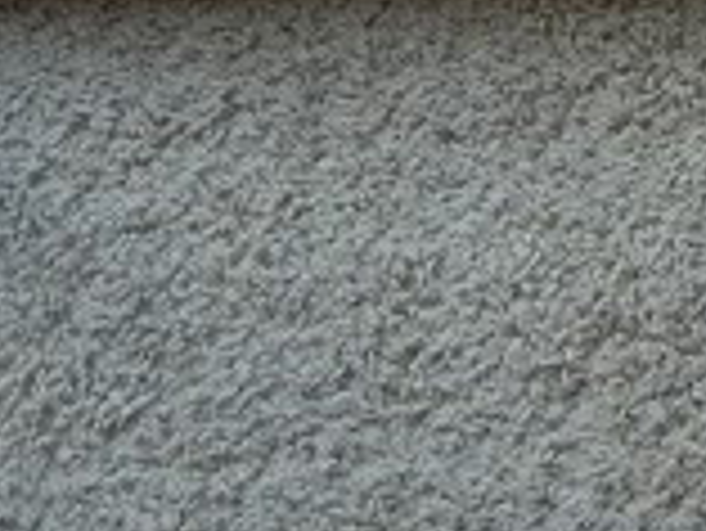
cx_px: 418
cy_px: -148
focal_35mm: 153
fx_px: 3123
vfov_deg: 9.5
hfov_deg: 12.9
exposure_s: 1/30
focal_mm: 5.4
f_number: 3.5
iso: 226
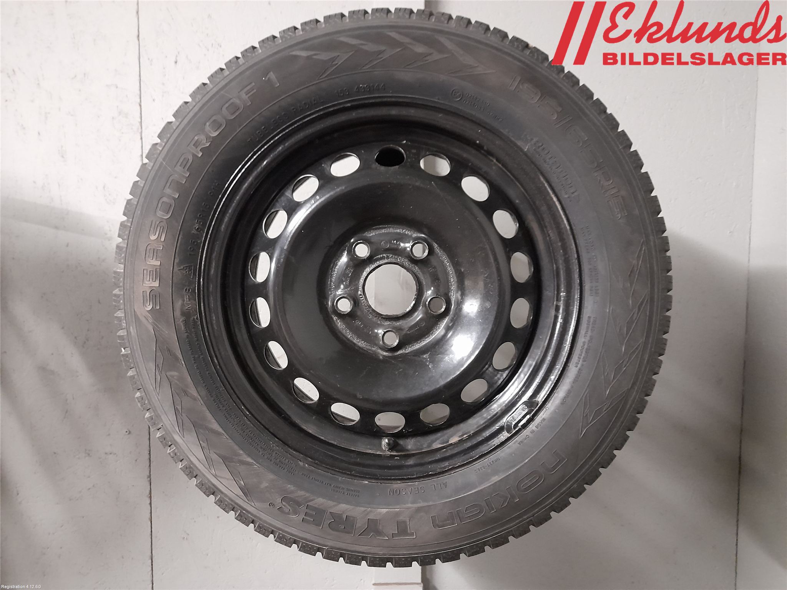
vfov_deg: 54.9
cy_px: 295
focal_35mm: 25
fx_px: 568
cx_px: 394
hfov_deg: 69.4
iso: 800
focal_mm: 4.6
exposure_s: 1/20
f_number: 2
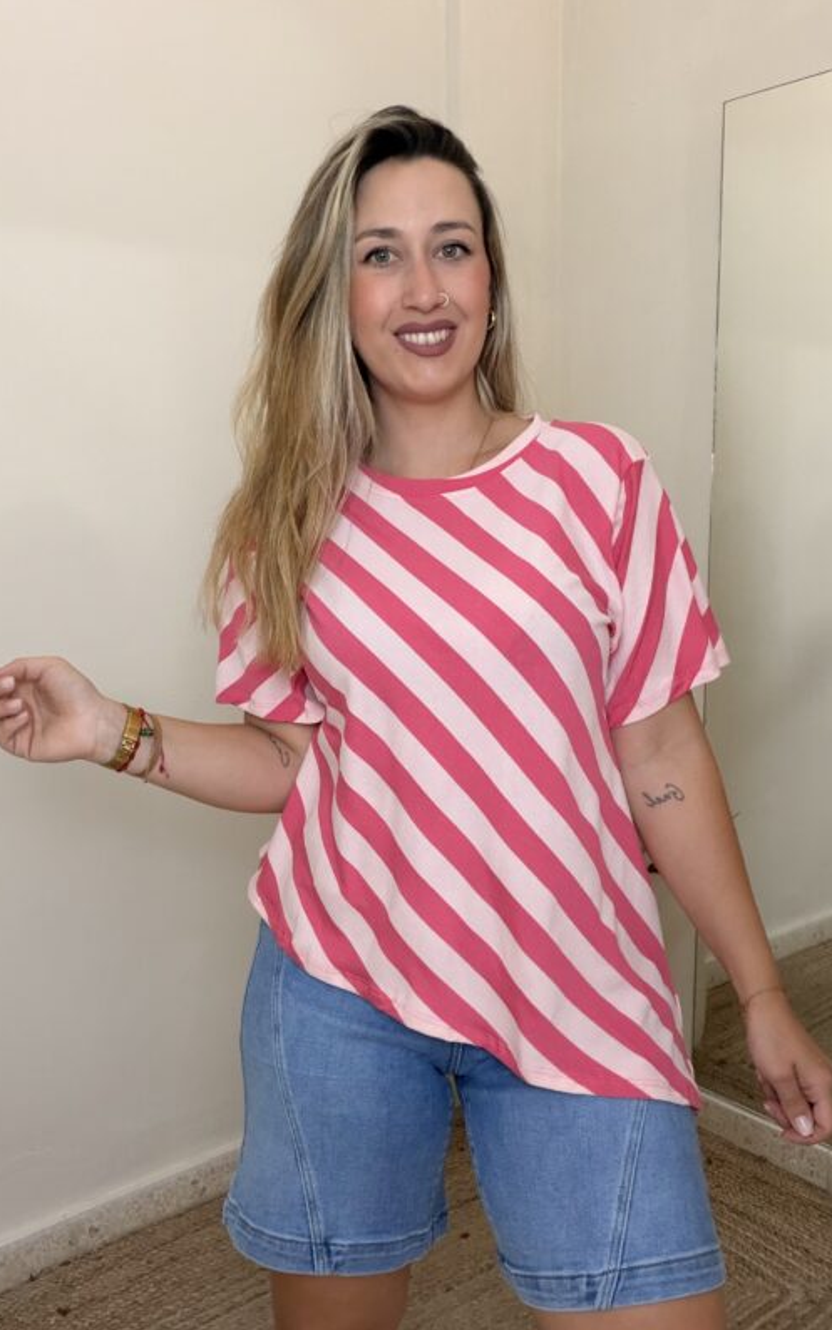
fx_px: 1161
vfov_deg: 59.6
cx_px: 437
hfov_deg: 39.4
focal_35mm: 32
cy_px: 662
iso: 100
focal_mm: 2.71
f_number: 1.9
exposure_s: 1/60
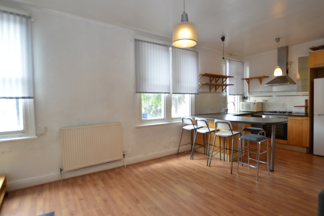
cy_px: 108
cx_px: 162
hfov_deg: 90.1
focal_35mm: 18
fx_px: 162
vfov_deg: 67.3
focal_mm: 12
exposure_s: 1/60
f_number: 3.5
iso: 560
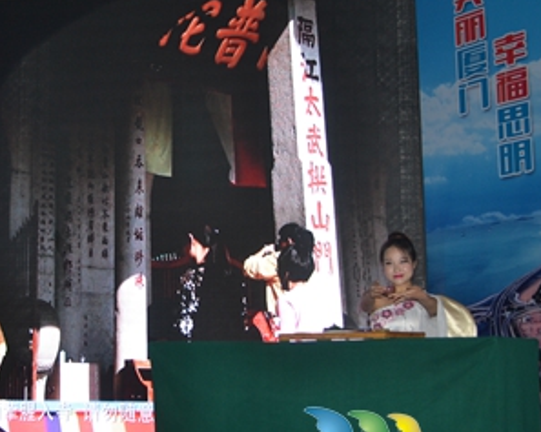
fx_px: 1100
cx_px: 164
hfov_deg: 27.4
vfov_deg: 22.2
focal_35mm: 69
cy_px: 214
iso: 400
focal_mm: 29
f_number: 4.5
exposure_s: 1/80
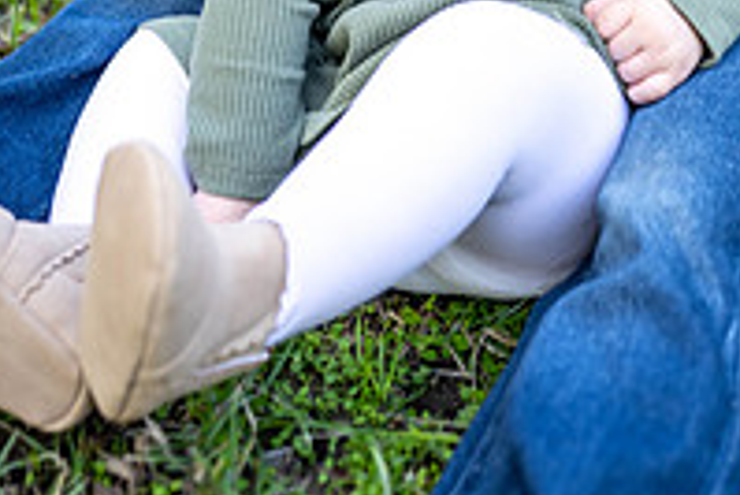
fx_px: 1625
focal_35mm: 79
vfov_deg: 15.7
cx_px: 480
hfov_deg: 25.5
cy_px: -279
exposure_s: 1/160
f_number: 2.8
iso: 160
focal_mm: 35
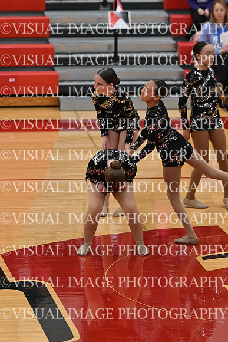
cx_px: 114
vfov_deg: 8.6
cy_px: 171
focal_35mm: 240
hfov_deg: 5.7
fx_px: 2278
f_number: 4
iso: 5000
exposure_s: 1/400
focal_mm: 160
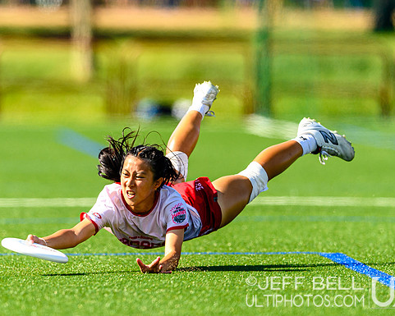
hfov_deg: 2.5
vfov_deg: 2.0
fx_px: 8957
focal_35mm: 766
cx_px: 122
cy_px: 151
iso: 100
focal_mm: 400
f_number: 3.2
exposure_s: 1/1600
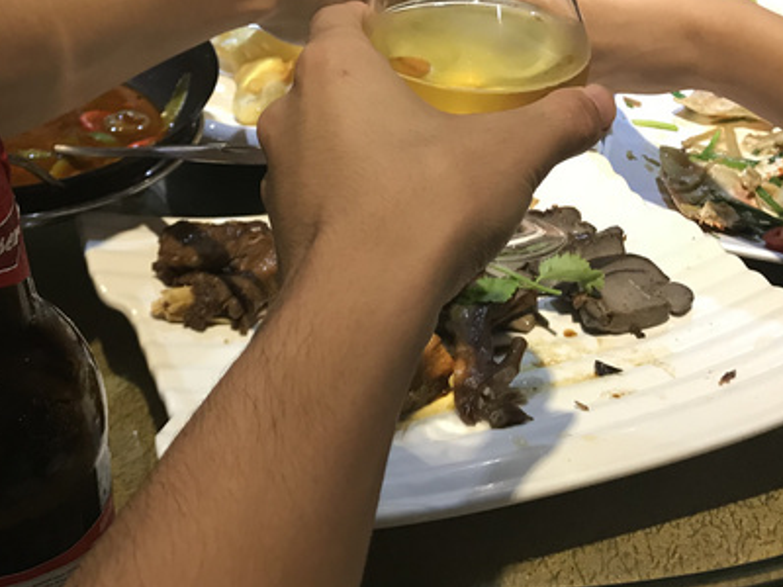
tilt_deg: -31.6
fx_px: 1108
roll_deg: -2.6
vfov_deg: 29.5
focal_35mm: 49
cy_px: 208
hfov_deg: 38.6
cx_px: 280
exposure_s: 1/17
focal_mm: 3.99
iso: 64
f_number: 1.8
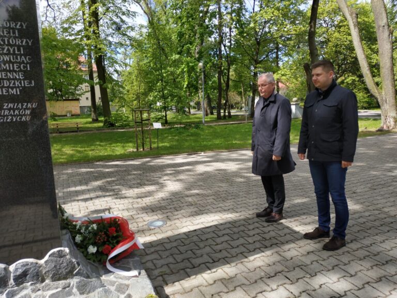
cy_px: 149
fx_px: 275
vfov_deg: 56.8
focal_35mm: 24
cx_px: 198
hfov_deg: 71.6
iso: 160
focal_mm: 3.94
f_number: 1.9
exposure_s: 1/1050
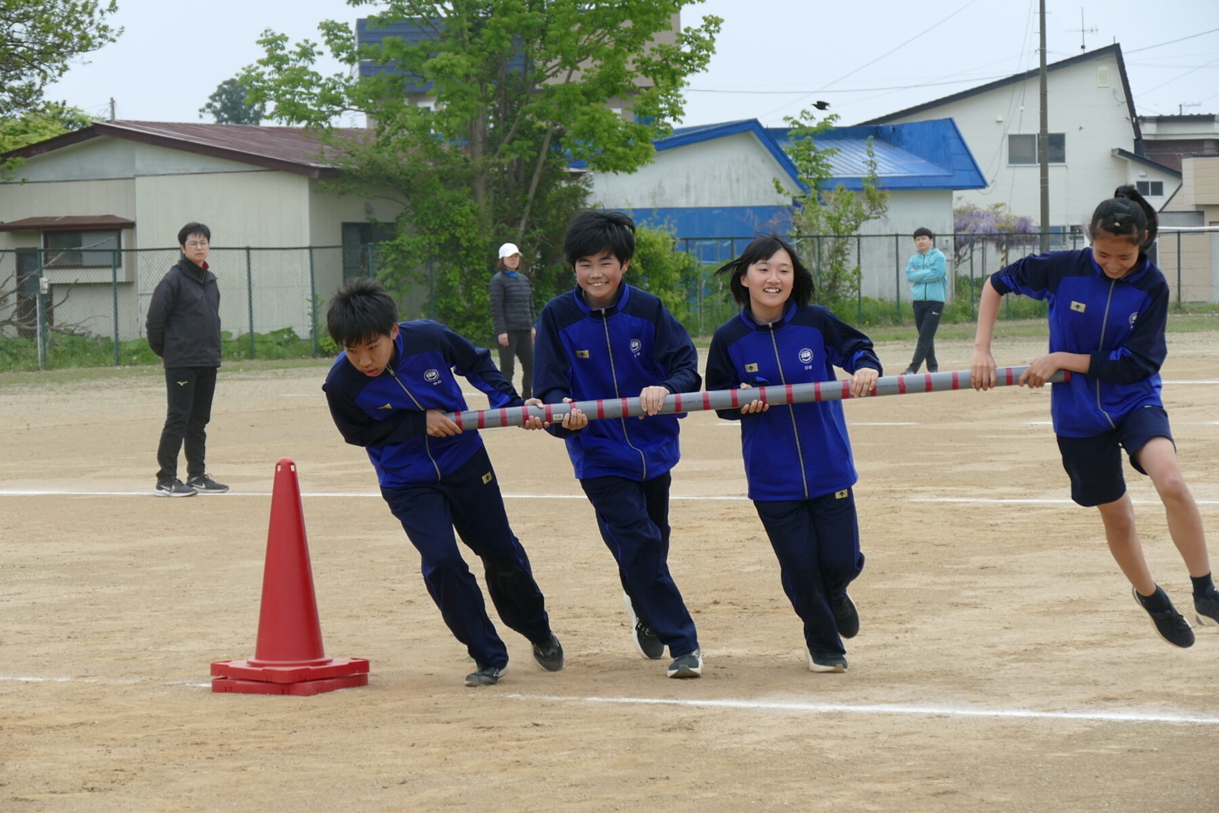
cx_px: 610
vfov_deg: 10.9
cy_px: 406
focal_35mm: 126
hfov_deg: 16.3
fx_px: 4266
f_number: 3.9
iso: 125
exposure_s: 1/800
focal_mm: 45.89
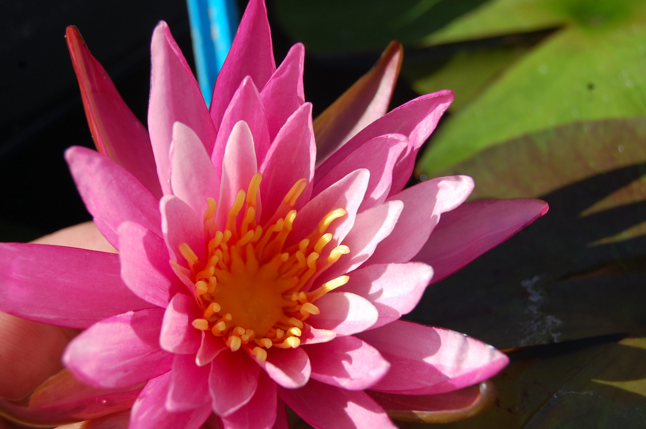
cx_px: 323
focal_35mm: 75
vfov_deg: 18.1
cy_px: 214
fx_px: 1345
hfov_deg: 27.0
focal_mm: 50
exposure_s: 1/320
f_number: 9
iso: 200
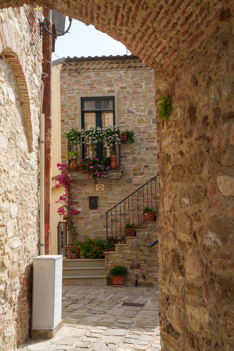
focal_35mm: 48
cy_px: 176
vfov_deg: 41.1
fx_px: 468
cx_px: 117
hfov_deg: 28.1
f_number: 8
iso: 100
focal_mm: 48
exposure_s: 1/125
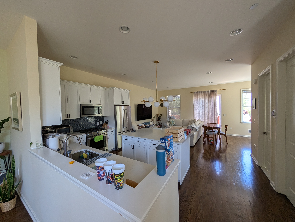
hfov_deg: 110.5
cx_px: 148
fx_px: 102
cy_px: 111
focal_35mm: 12
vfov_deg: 94.6
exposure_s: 1/102
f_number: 1.7
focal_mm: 2.02
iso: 111
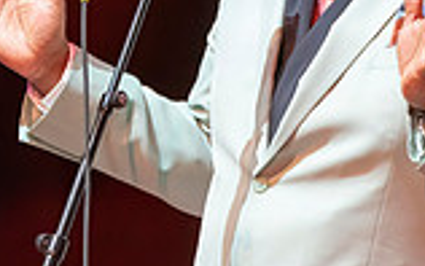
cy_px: 171
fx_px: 15126
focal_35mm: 1305
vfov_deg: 1.0
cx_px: 301
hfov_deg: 1.6
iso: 5000
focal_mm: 348
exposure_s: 1/320
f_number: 5.6
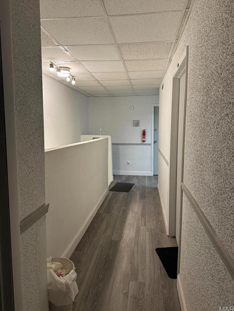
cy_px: 153
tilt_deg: -6.2
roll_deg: +0.6
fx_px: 225
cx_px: 121
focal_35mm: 25
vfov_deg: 69.4
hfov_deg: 54.9
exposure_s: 1/60
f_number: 1.78
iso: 200
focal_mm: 6.76
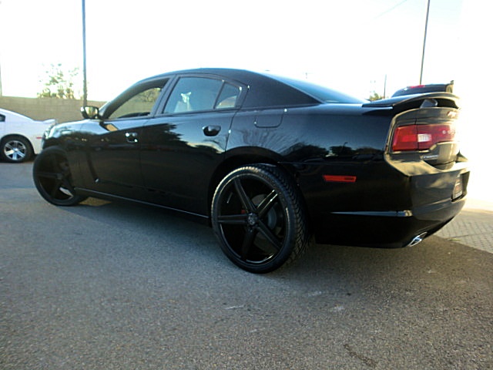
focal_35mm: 26
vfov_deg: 53.1
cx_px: 246
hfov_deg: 67.3
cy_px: 185
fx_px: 370
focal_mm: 4.65
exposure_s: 1/125
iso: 64
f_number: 2.6
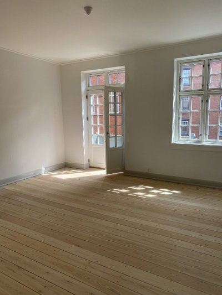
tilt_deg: -8.6
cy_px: 148
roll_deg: +1.1
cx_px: 111
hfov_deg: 53.1
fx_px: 222
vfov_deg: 67.3
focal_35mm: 26
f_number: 1.8
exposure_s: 1/211
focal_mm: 4.25
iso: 32
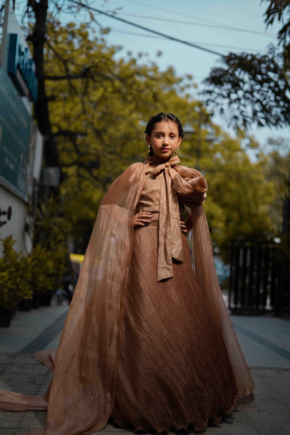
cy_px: 218
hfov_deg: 27.0
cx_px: 145
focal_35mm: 50
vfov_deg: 39.6
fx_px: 604
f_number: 1.8
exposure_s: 1/2000
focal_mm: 50
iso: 50
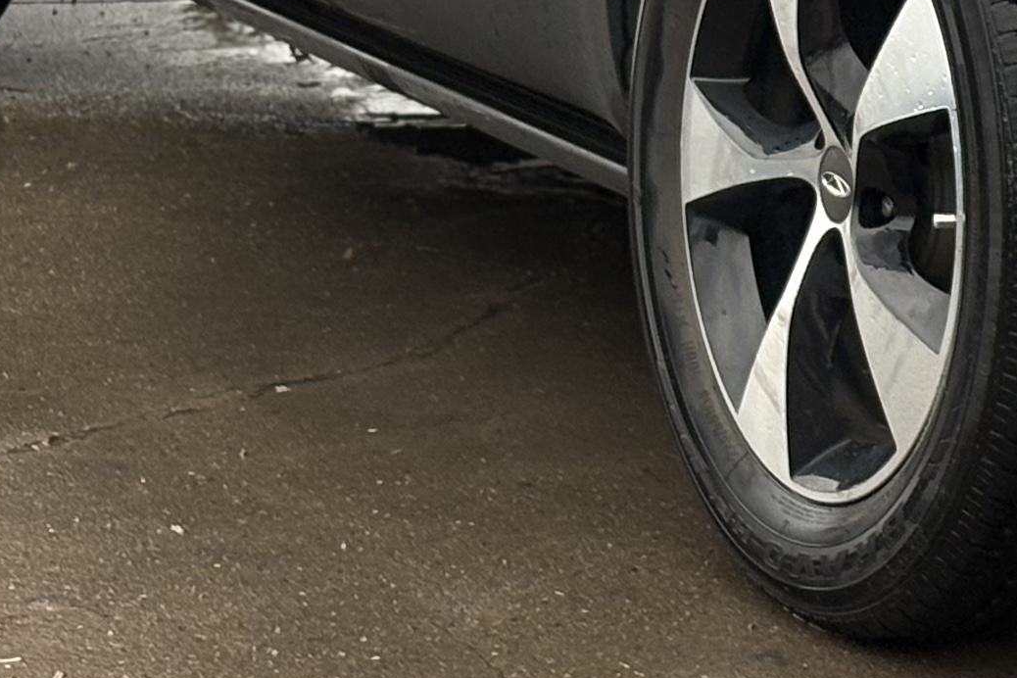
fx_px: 5932
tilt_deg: -7.1
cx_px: 1384
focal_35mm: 210
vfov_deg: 6.4
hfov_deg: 9.6
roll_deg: -1.8
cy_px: -384
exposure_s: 1/80
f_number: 1.6
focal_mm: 5.96
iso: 50
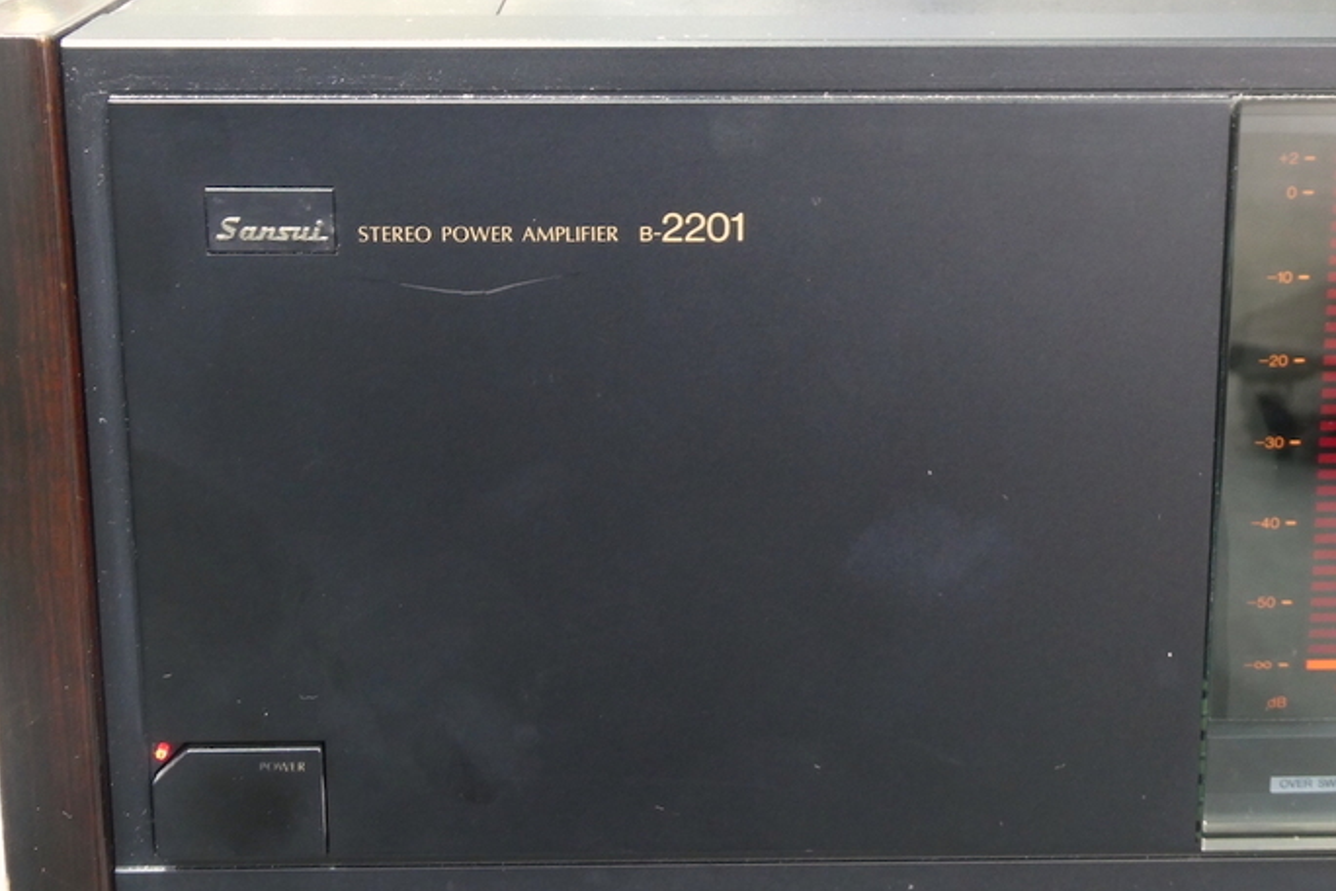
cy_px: 487
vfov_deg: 18.7
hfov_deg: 27.7
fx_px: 2709
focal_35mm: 73
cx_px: 734
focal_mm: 9
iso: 200
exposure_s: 1
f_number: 4.1
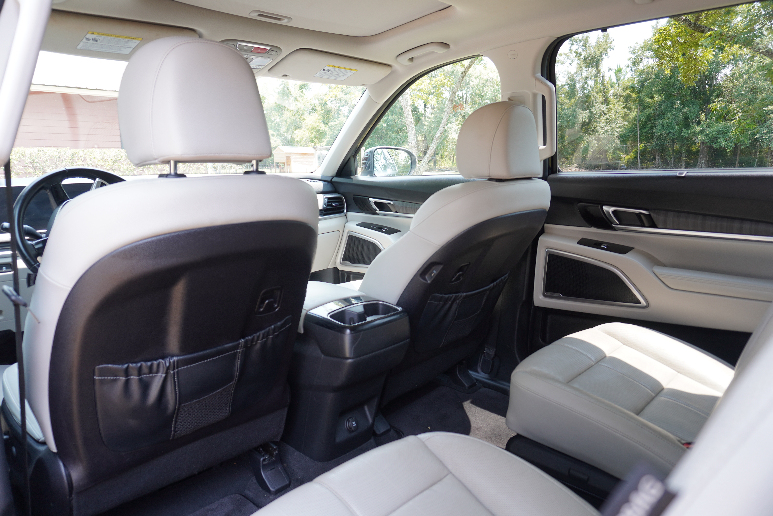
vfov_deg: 53.1
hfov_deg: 73.7
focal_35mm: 24
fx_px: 515
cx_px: 386
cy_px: 258
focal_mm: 16
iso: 100
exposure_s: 1/40
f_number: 4
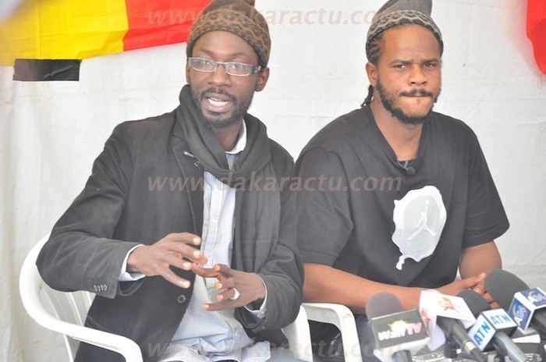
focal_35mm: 158
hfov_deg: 13.1
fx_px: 2384
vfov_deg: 8.7
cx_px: 273
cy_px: 181
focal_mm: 105
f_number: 5
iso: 900
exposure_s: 1/200
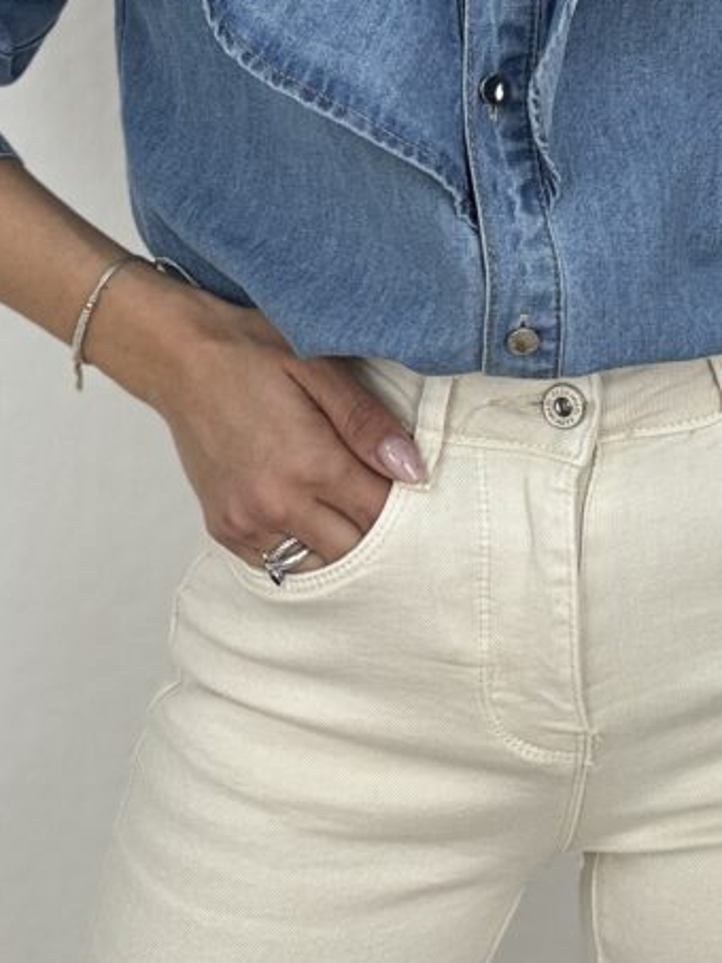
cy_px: 122
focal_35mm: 71
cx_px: 458
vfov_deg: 26.6
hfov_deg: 20.7
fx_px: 1974
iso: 40
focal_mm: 2.69
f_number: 1.9
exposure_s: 1/100
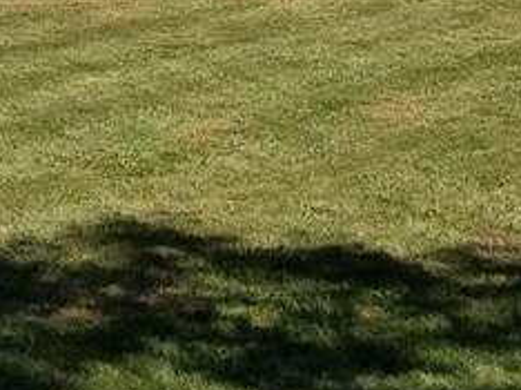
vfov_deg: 12.6
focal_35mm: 114
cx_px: -4
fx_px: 1714
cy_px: -96
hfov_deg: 16.9
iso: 50
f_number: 1.7
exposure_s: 1/2968
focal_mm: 4.3
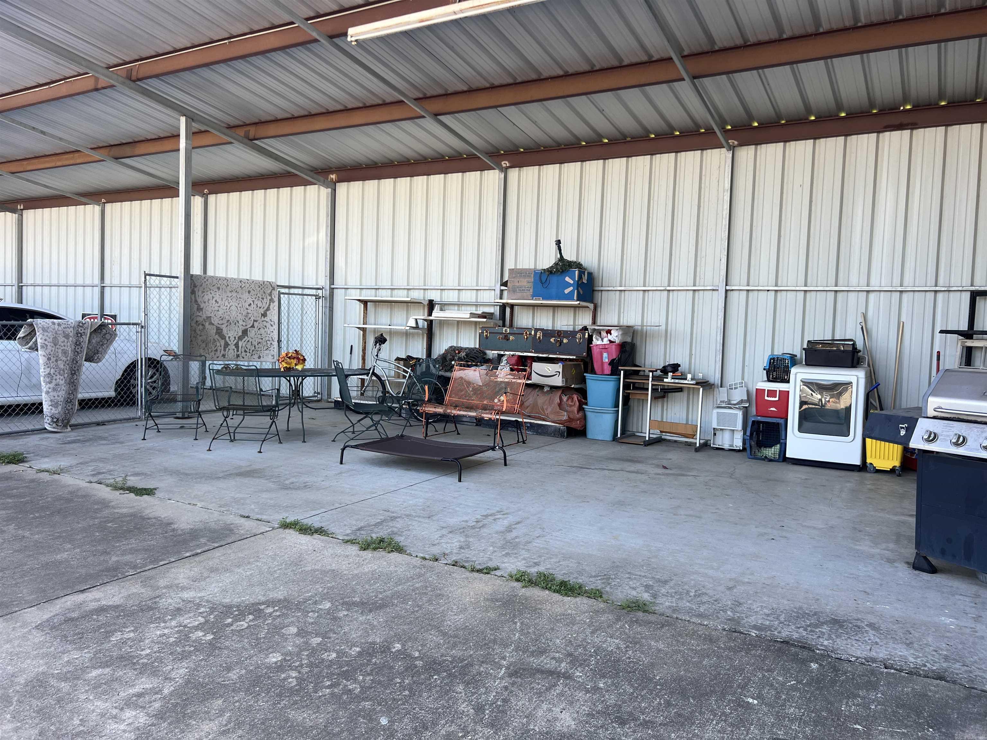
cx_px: 494
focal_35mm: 26
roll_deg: -0.3
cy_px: 370
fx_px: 741
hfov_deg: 67.3
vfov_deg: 53.1
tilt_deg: -4.5
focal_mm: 5.7
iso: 50
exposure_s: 1/407
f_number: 1.5
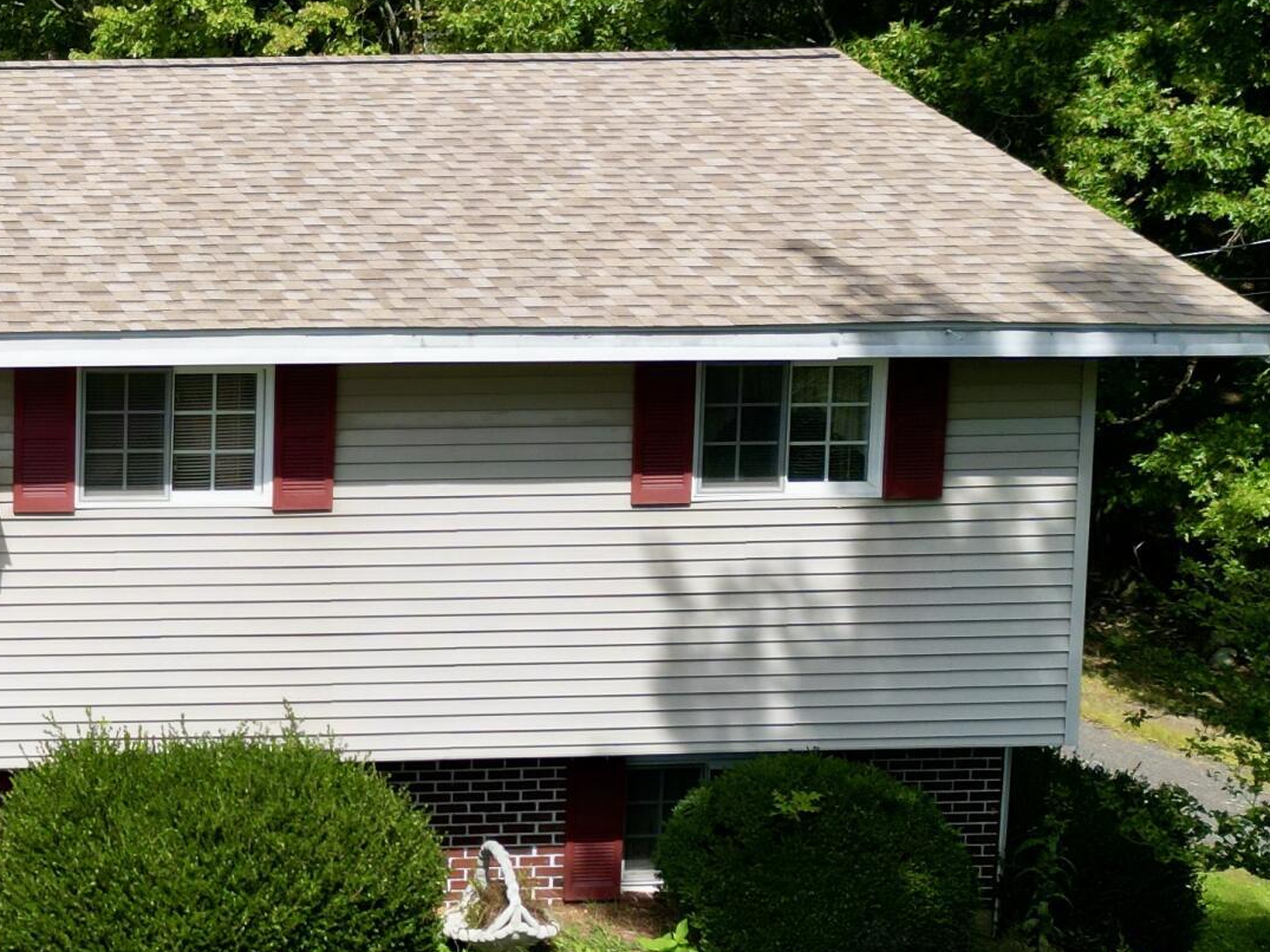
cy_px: 348
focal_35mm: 67
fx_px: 2458
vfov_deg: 21.9
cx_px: -319
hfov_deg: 25.5
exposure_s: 1/2000
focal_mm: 6.72
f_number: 1.7
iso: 120
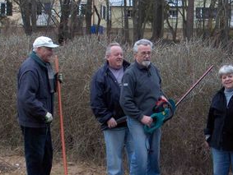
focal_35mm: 136
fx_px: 917
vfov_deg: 10.9
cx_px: 179
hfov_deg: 14.4
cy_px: 88
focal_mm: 14.3
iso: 100
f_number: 3.5
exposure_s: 1/90
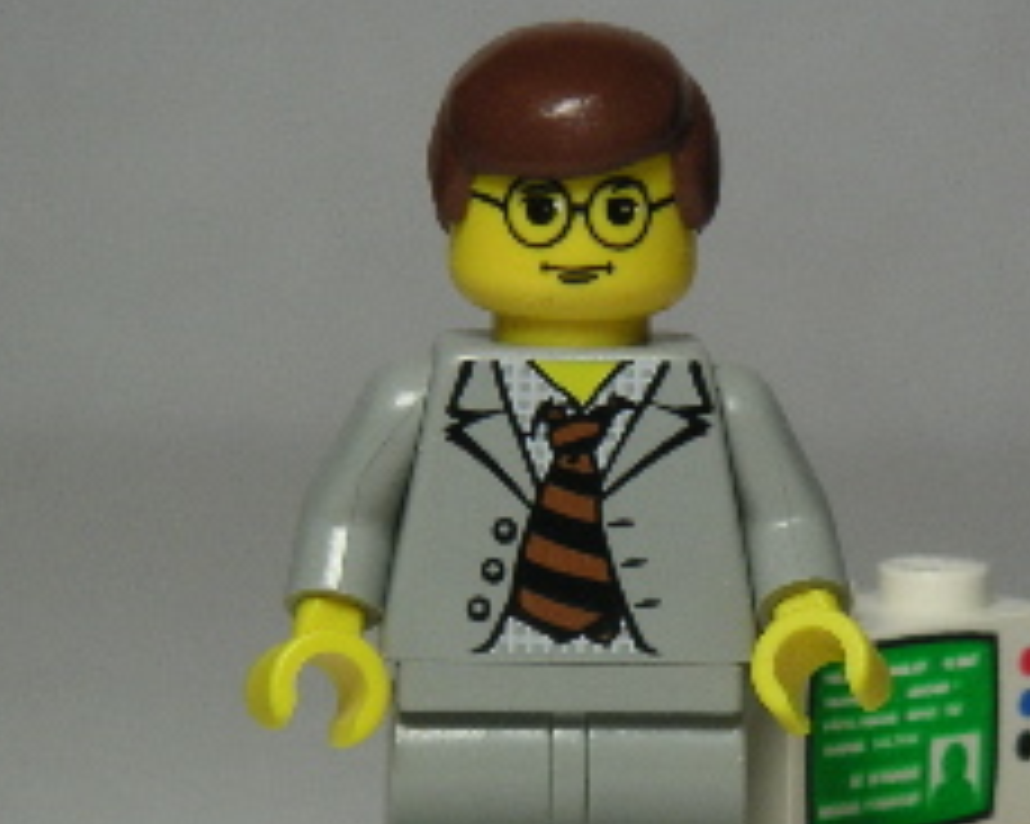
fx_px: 6125
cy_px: 554
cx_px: 672
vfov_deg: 7.7
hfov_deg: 9.6
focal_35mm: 201
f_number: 3.6
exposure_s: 1/111
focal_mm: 17.1
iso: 80
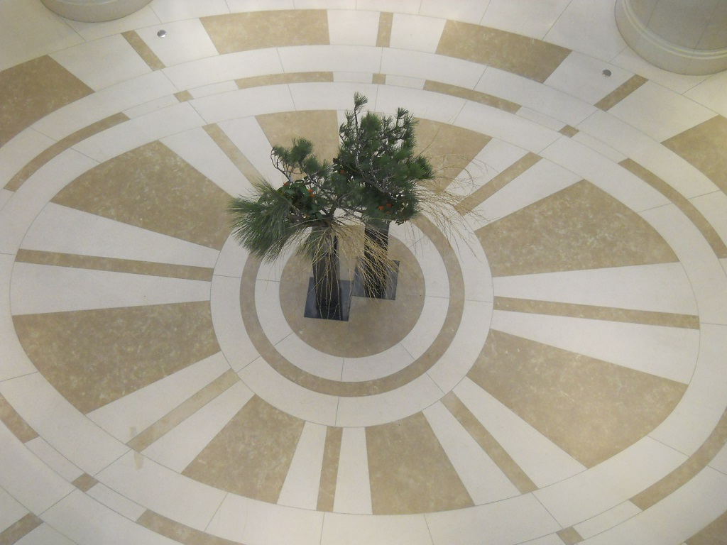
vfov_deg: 35.1
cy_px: 272
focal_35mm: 41
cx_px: 364
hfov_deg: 45.8
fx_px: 861
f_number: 3.1
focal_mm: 6.72
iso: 400
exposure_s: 1/15
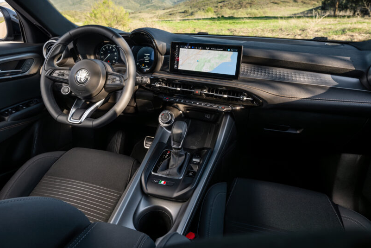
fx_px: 237
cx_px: 180
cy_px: 97
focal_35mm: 23
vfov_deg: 54.7
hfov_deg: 76.0
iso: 125
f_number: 7.1
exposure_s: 1/50
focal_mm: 18
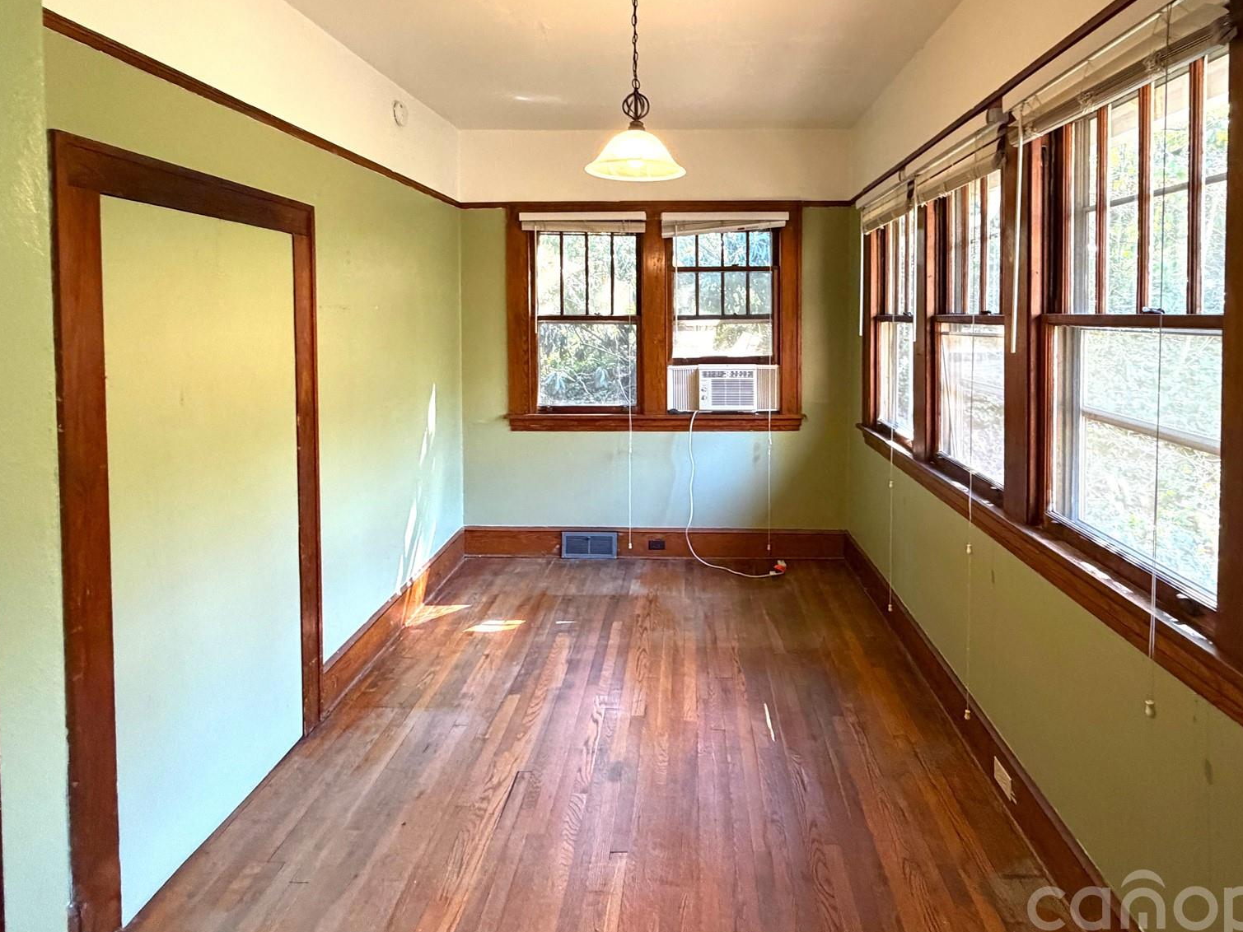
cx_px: 680
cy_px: 338
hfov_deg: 84.4
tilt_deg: -1.2
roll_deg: -0.7
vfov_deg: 67.4
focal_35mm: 19
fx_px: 682
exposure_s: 1/60
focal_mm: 2.22
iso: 400
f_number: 2.2
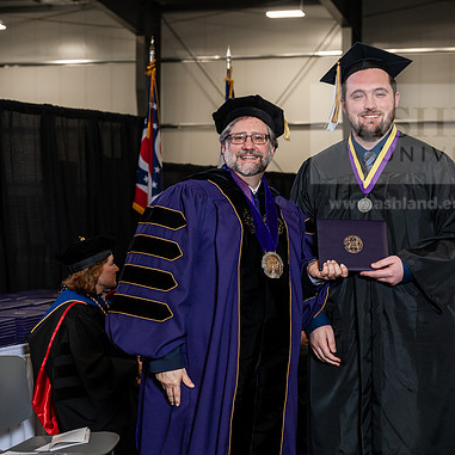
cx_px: 275
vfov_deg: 21.9
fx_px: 1175
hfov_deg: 21.9
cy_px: 229
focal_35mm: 79
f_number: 5
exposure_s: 1/200
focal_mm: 61
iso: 1250
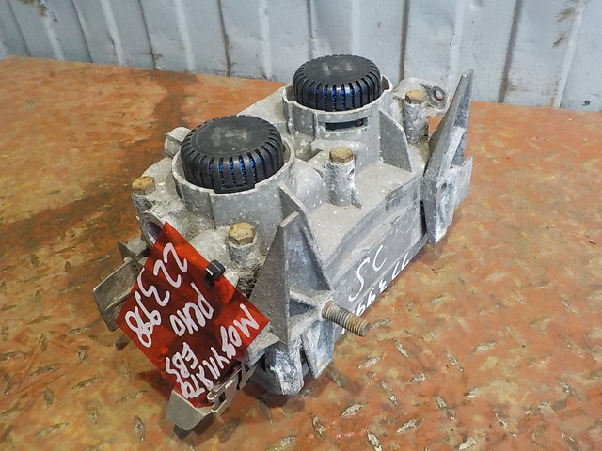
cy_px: 226
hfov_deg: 60.0
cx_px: 301
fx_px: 522
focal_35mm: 30
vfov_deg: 46.8
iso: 800
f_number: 3.3
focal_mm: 4.1
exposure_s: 1/40
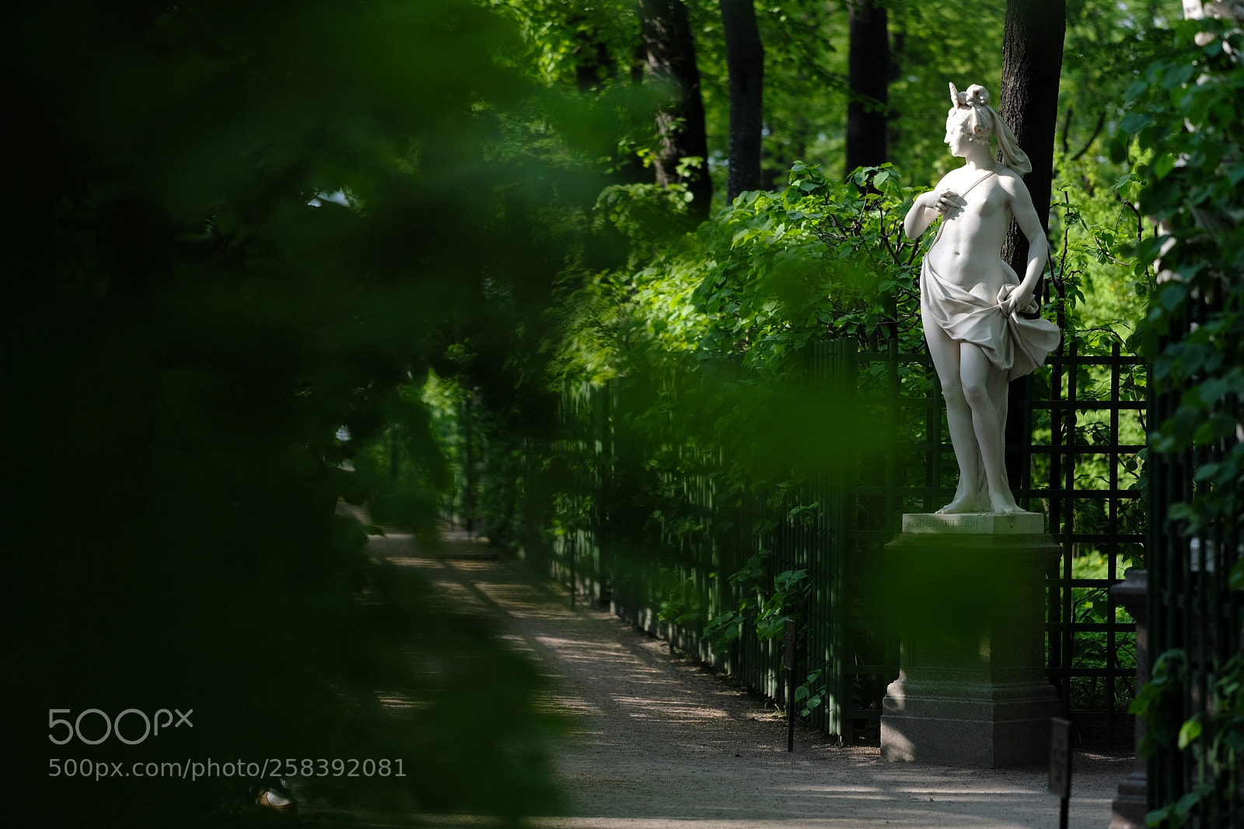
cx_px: 622
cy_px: 414
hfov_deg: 15.2
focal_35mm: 135
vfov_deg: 10.2
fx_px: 4664
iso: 800
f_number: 2
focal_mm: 90
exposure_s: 1/6400
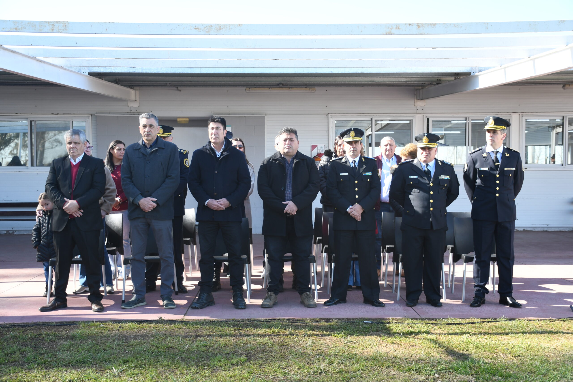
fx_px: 764
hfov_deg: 41.1
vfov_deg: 28.1
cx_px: 286
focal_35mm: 48
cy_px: 191
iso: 320
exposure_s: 1/400
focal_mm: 32
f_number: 4
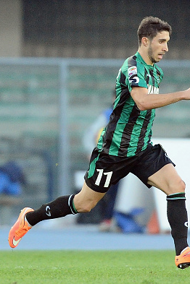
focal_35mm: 756
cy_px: 142
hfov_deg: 1.8
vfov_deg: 2.7
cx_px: 149
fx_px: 5985
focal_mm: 500
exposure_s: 1/1000
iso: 4500
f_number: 5
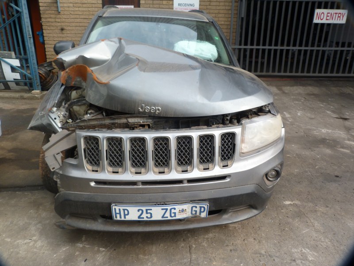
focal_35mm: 25
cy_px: 133
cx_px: 177
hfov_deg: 69.4
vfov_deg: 54.9
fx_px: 256
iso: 80
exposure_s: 1/125
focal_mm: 4.5
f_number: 4
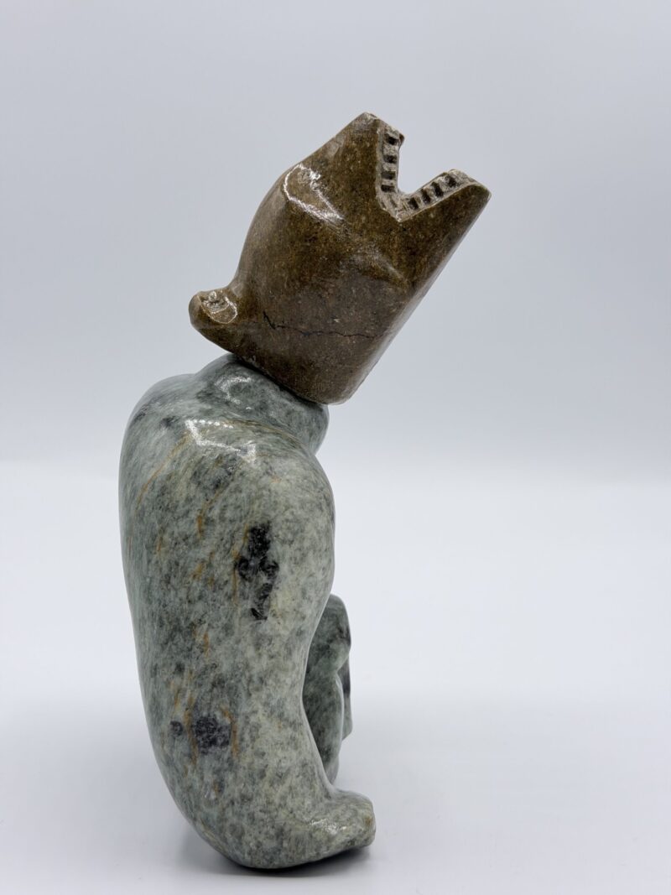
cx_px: 336
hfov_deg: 30.3
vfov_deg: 39.7
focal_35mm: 48
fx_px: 1241
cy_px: 448
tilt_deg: -7.7
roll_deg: +0.0
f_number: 1.78
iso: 64
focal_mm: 6.76
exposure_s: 1/1330
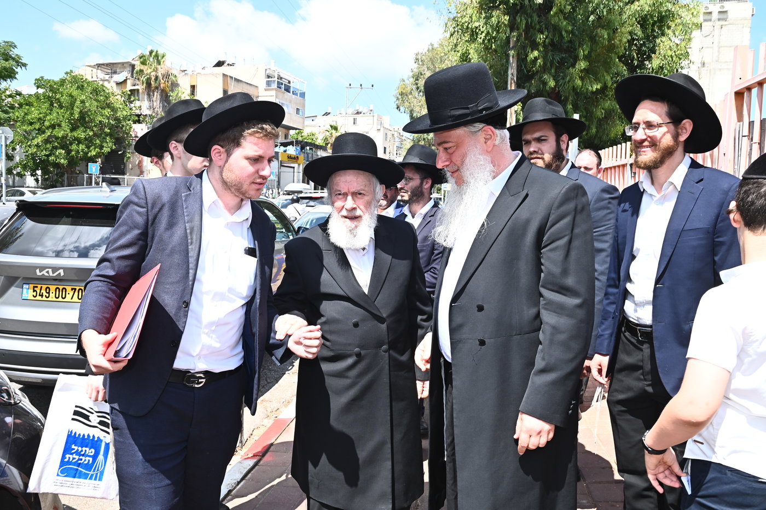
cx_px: 383
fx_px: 596
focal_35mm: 28
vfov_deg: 46.4
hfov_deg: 65.5
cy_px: 255
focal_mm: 28
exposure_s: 1/200
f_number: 11
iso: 400
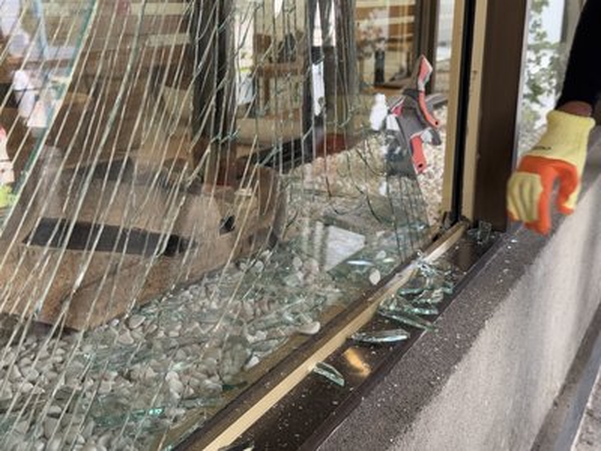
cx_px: 300
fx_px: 833
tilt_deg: -15.5
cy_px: 226
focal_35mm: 48
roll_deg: -0.4
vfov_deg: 30.3
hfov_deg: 39.7
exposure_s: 1/100
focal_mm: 6.76
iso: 100
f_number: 1.78
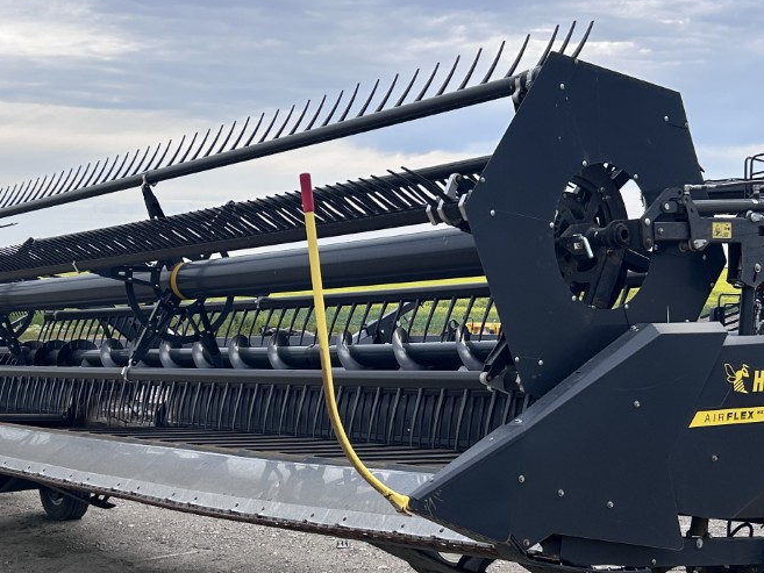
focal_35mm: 57
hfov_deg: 33.7
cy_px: 410
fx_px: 1258
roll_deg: +0.5
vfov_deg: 25.4
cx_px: 330
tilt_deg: -3.8
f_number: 1.5
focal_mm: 5.7
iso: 50
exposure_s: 1/1869
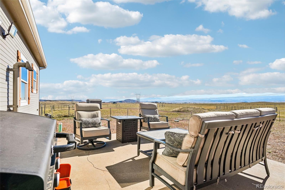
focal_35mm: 20
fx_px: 154
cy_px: 95
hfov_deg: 85.4
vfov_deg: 63.2
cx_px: 142
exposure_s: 1/2000
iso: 400
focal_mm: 13
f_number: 8
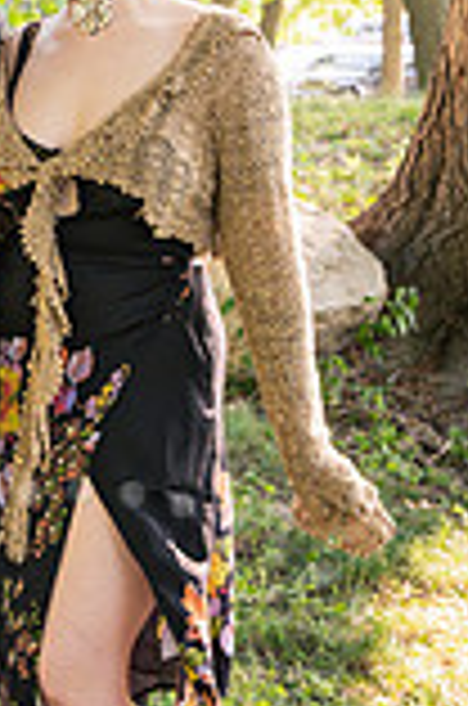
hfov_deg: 10.3
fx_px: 2526
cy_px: 117
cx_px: -155
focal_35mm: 129
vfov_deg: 15.8
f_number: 5
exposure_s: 1/250
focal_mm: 45
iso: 1000
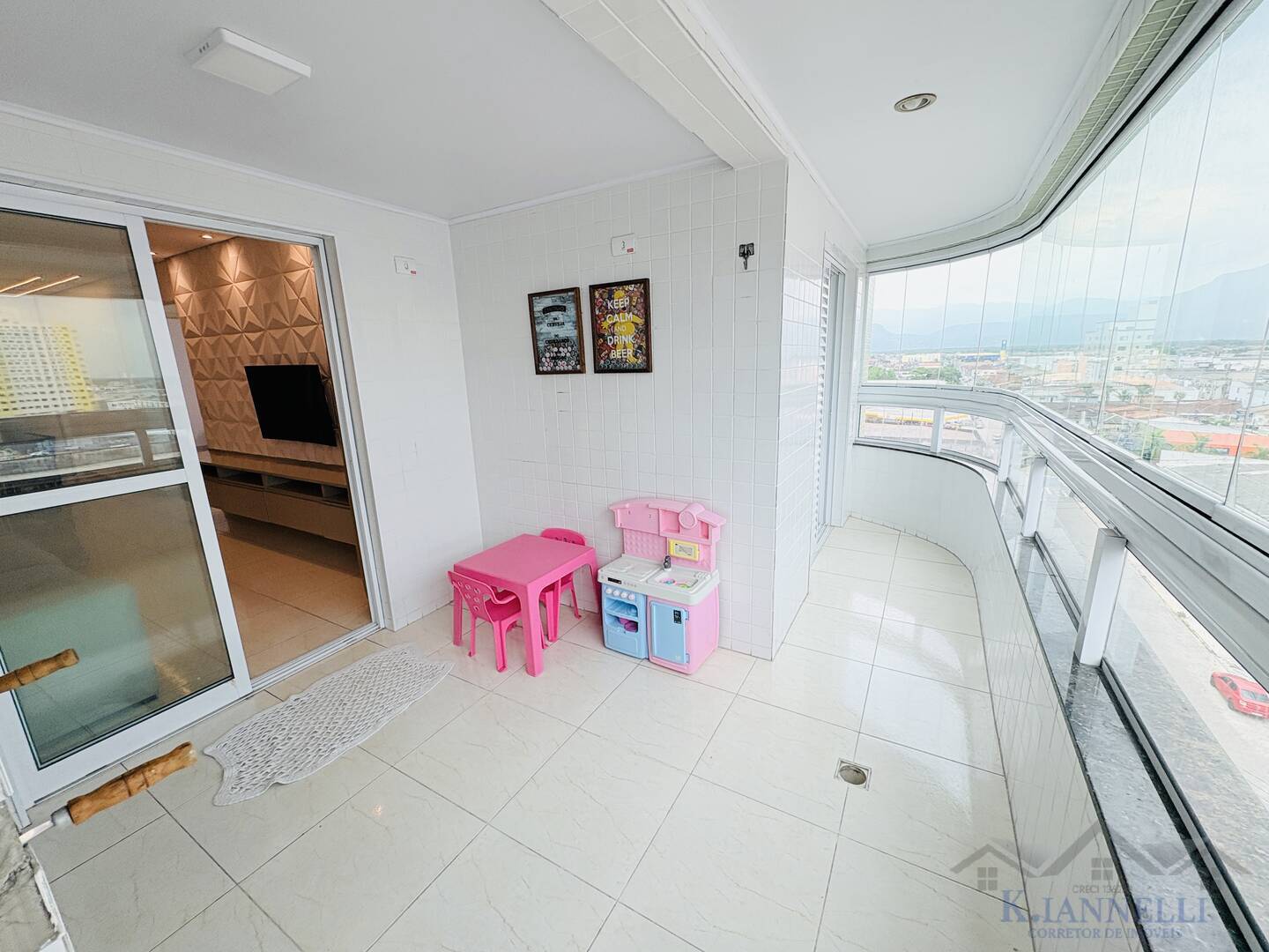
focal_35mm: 14
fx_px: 513
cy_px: 476
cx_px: 634
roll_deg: +2.0
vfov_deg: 85.7
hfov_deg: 102.1
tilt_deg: -13.0
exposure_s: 1/289
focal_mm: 2.22
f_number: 2.2
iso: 64
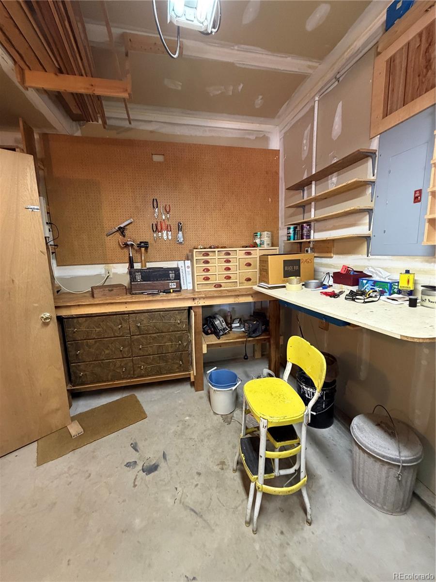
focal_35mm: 14
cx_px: 218
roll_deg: +2.0
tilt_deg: -10.1
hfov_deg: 85.7
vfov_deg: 102.1
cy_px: 291
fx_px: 235
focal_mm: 2.22
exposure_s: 1/60
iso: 500
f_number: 2.2
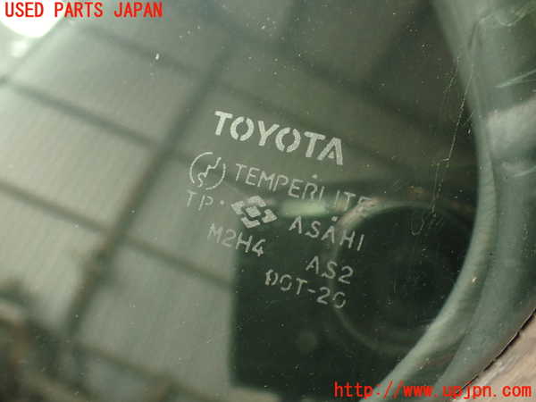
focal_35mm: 32
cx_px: 268
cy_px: 201
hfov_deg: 56.8
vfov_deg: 44.2
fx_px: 495
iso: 200
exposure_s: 1/60
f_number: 2.4
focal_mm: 5.79
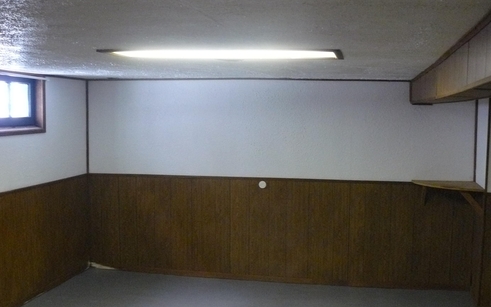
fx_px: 602
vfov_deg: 28.5
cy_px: 190
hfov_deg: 44.3
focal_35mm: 45
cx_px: 274
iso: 400
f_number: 2.8
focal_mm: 6
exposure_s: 1/13
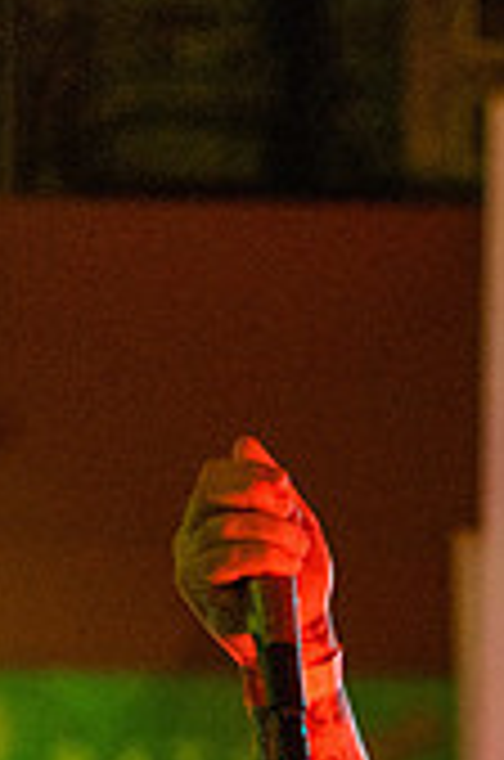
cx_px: 612
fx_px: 3627
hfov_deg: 7.9
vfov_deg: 11.9
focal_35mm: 172
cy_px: 713
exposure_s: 1/160
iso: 3200
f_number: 1.8
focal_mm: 50
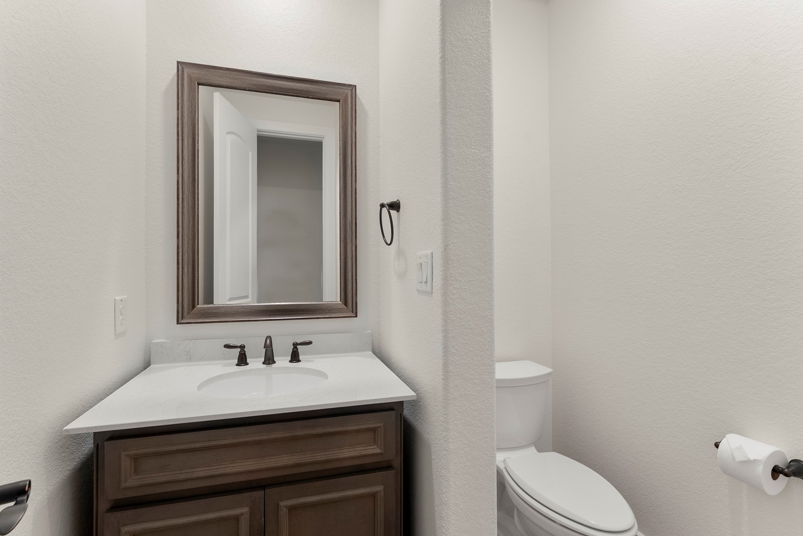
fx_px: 335
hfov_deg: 100.3
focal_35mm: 15
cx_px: 382
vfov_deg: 77.4
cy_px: 273
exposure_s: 1/10
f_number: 8
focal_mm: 14
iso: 800
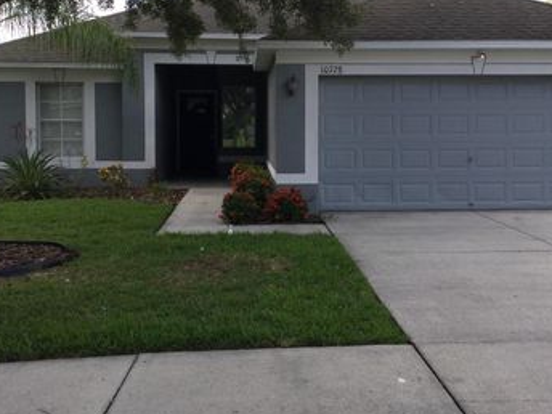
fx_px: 718
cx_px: 303
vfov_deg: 32.1
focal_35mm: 45
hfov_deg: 42.0
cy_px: 160
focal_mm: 3.3
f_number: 2.4
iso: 25
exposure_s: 1/370
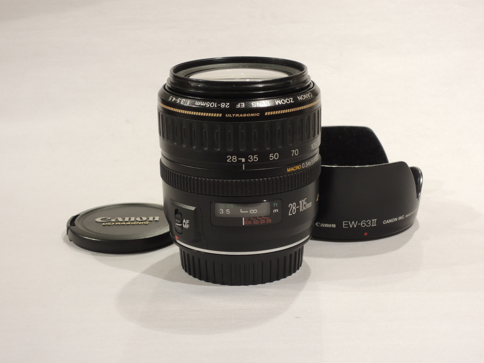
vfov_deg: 19.1
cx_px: 242
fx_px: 1077
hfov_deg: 25.3
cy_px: 182
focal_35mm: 77
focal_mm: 13.8
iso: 400
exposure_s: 1/60
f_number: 4.7
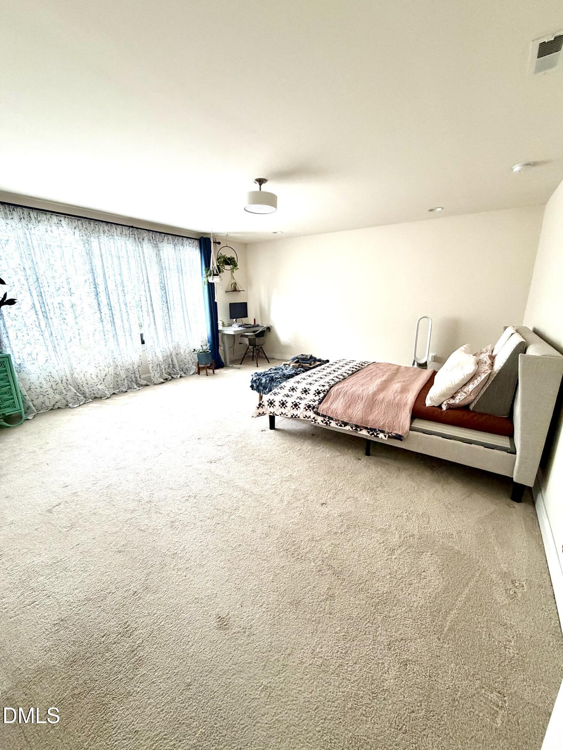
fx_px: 304
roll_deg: +0.8
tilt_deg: -15.6
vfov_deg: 102.1
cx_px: 282
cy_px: 375
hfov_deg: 85.7
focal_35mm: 14
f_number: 2.2
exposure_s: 1/66
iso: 320
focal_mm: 2.22
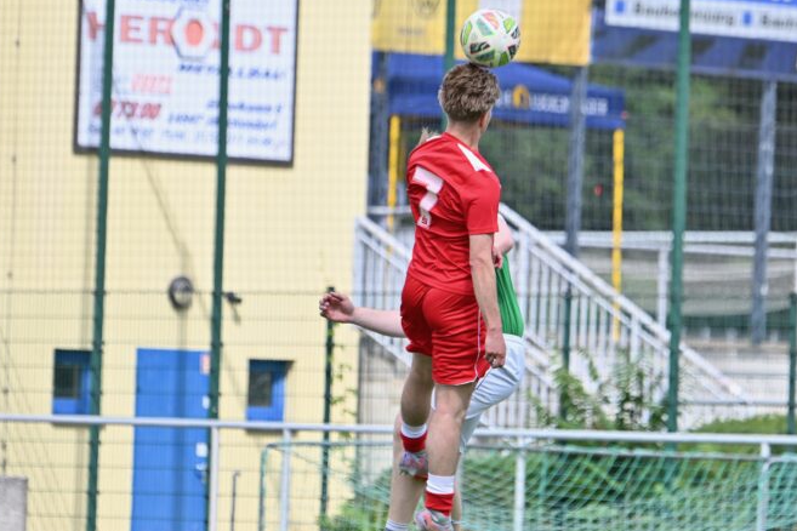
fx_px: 10360
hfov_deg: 4.4
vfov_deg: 2.9
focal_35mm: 468
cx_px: 432
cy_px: 313
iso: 360
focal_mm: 300
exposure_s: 1/1600
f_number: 5.6
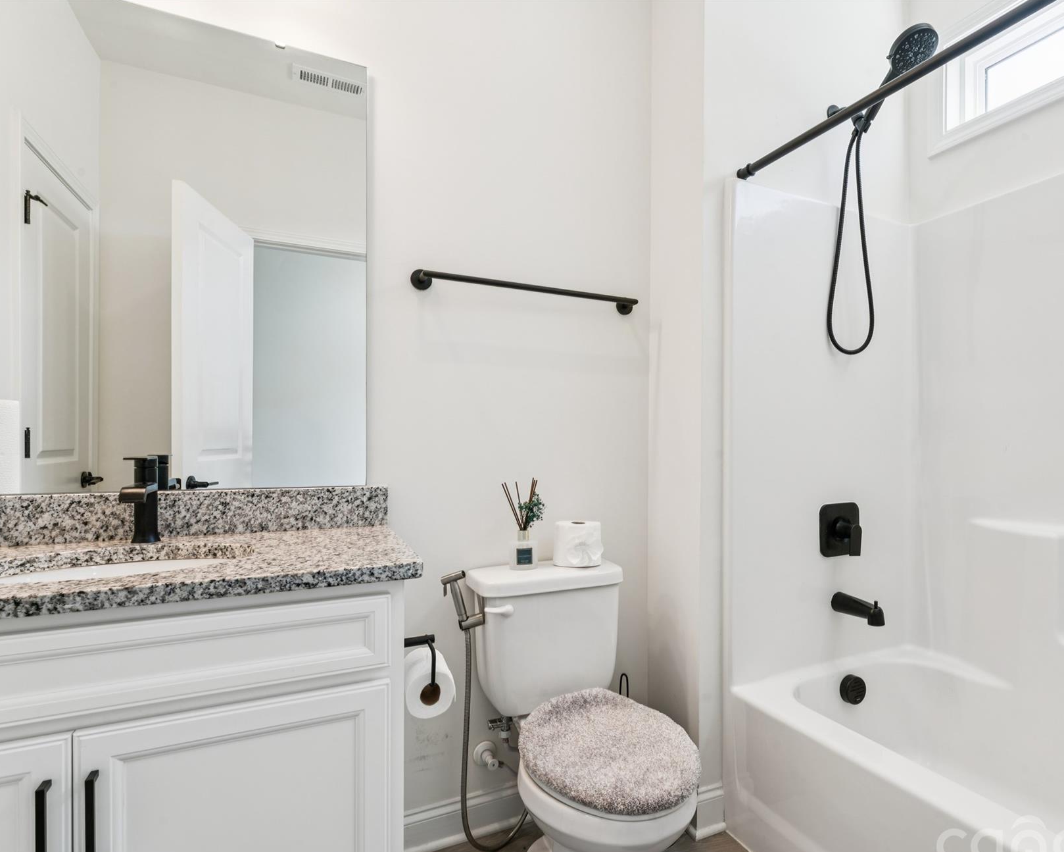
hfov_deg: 80.2
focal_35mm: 20
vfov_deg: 69.2
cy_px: 447
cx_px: 659
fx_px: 617
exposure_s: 1/4
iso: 100
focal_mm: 16.5
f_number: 13
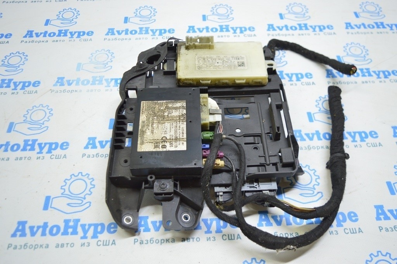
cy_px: 132
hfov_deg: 59.5
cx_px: 198
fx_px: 347
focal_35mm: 32
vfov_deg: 41.6
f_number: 3.8
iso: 400
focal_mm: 21
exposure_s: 1/40
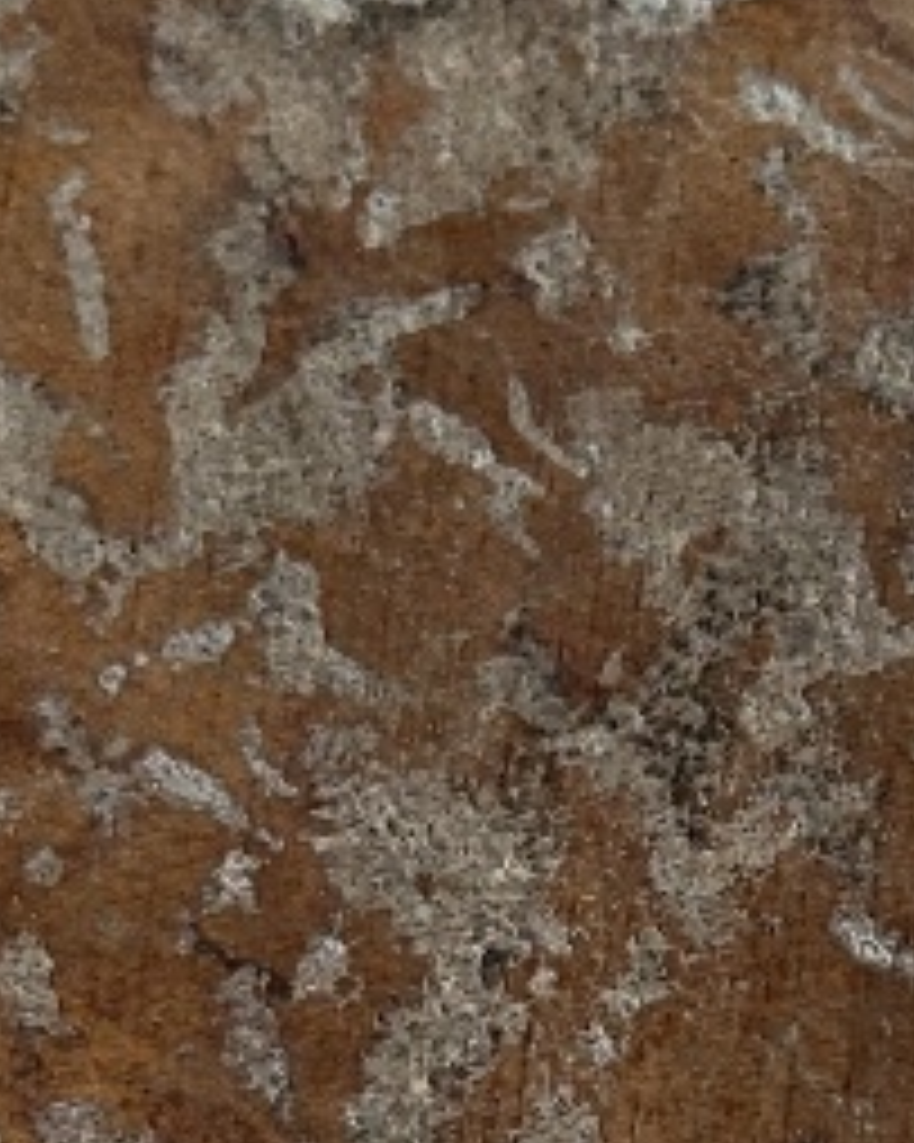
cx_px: 711
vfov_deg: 14.7
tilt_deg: -75.9
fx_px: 4060
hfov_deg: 12.8
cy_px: 1832
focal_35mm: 120
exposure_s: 1/60
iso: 320
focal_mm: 5.7
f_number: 1.5
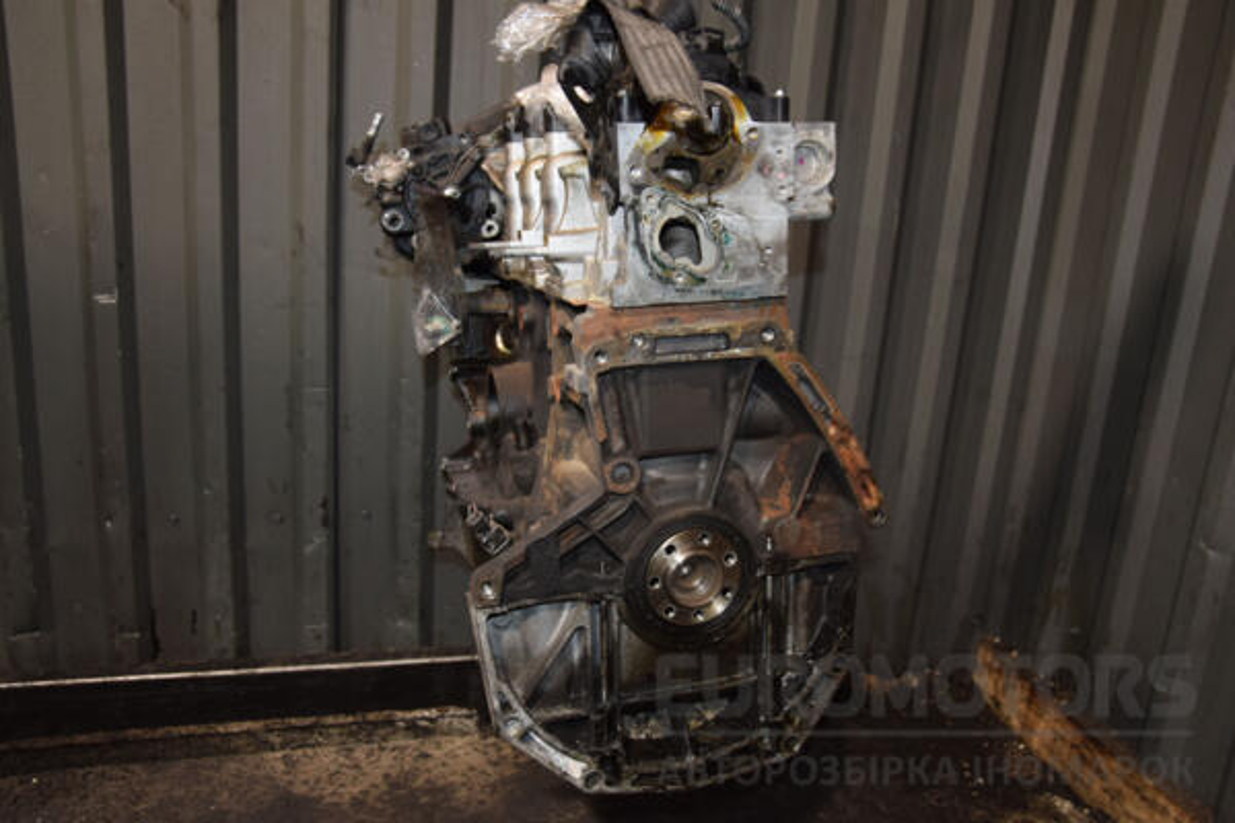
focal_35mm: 32
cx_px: 618
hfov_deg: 59.5
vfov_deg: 41.7
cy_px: 412
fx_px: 1081
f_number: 5
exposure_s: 1/60
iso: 800
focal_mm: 21
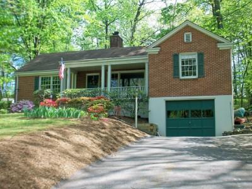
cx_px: 126
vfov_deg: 30.9
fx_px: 342
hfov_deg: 40.4
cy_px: 94
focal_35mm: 47
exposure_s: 1/125
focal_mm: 7.8
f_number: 3.9
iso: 64
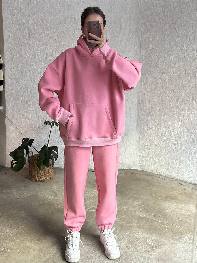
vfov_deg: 71.6
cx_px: 98
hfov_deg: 56.8
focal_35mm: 24
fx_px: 182
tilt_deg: -24.3
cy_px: 132
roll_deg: -0.1
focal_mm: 6.86
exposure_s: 1/60
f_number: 1.78
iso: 250
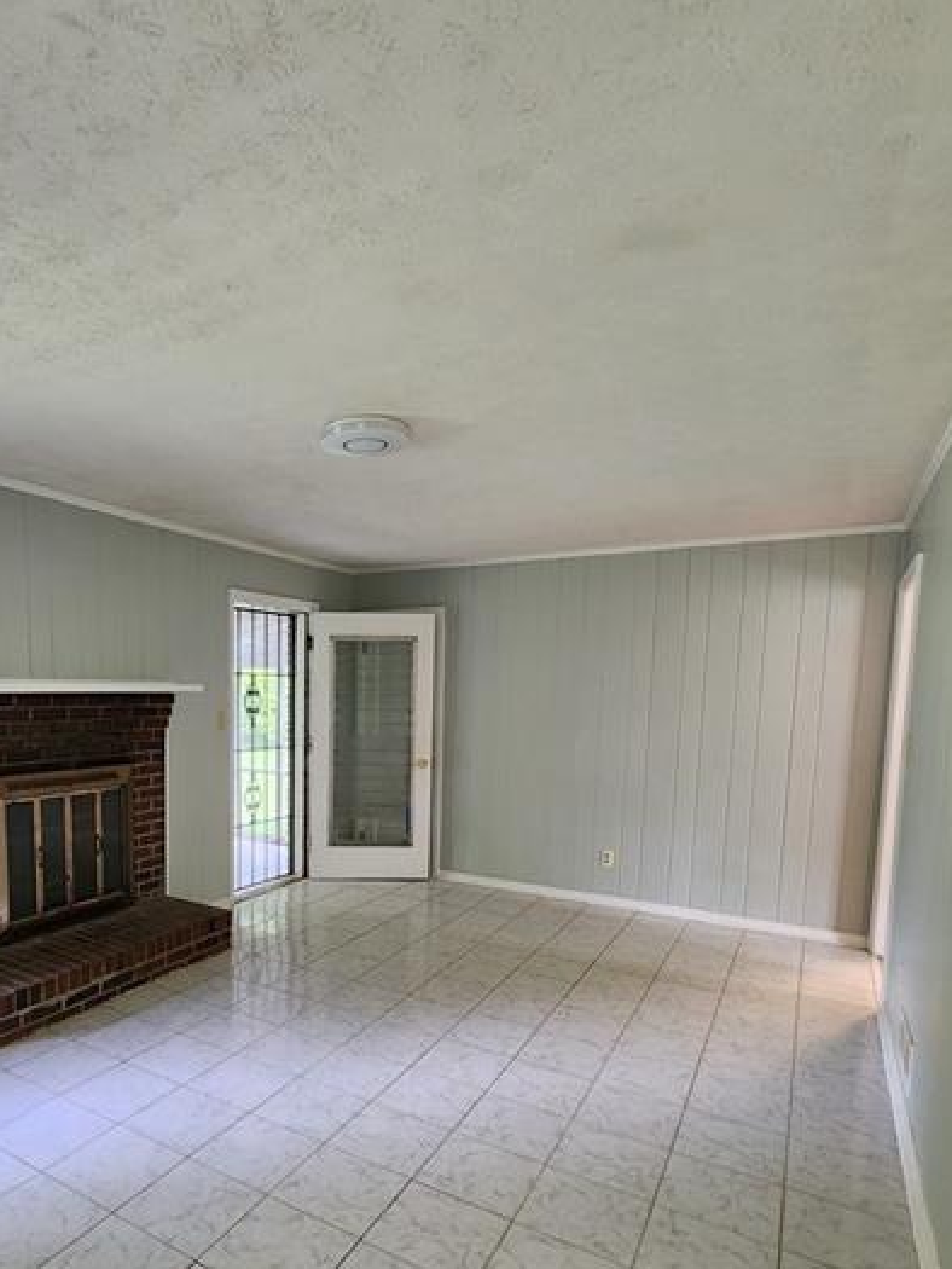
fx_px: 696
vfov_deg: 83.5
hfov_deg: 66.0
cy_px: 769
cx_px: 285
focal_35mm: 19
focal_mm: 2.2
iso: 320
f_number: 2.2
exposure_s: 1/60
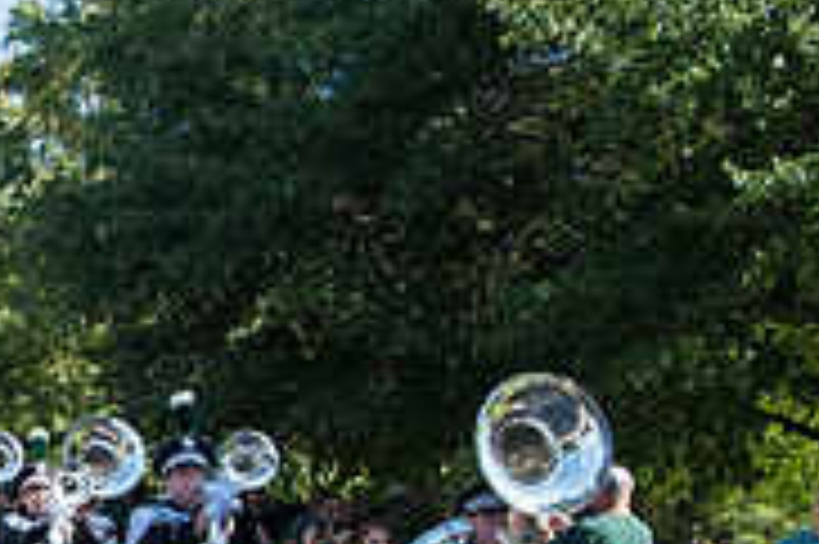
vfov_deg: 15.6
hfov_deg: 20.5
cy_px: 546
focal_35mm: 86
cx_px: -378
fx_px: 1955
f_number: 5.6
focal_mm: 27
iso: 200
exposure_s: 1/500
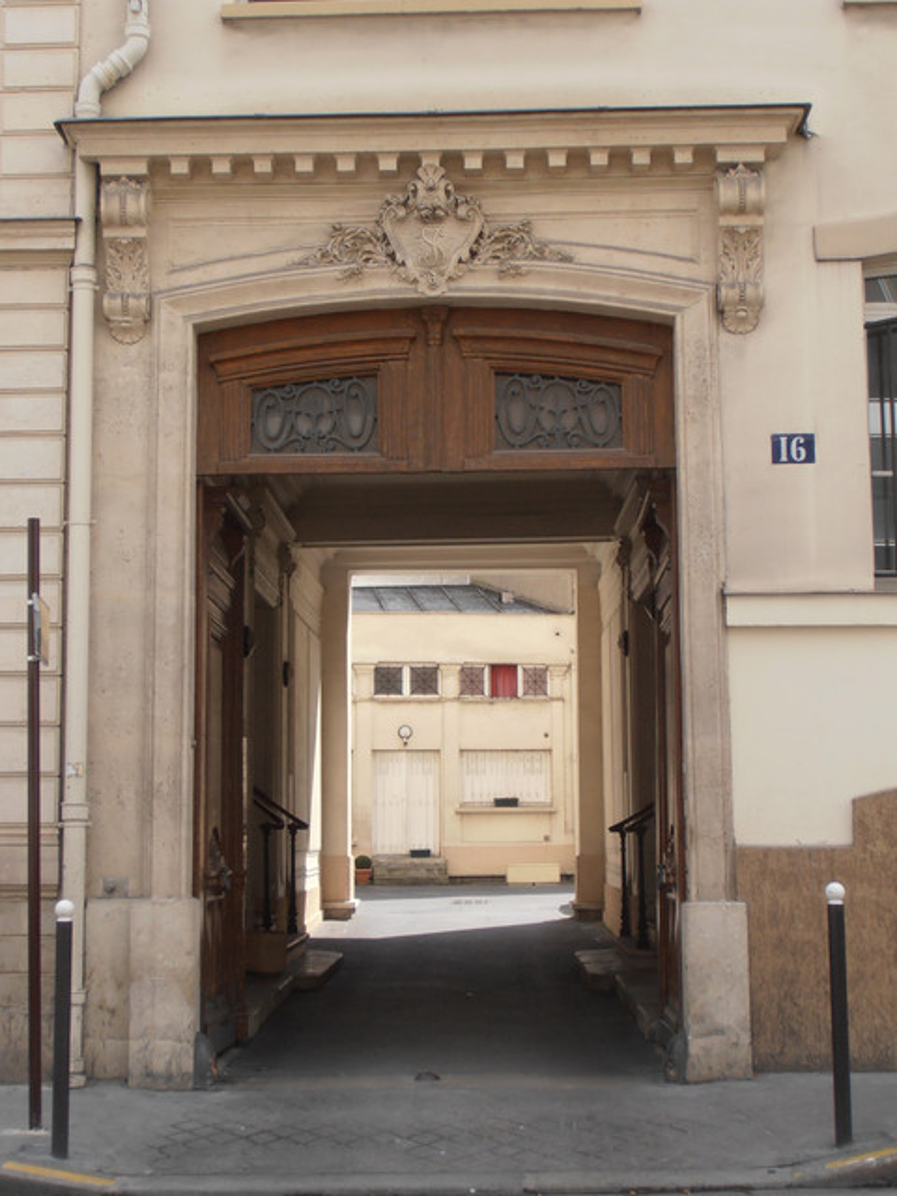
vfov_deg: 33.8
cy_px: 598
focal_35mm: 57
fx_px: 1969
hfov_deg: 25.7
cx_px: 448
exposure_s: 1/320
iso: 80
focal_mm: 10.04
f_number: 4.5
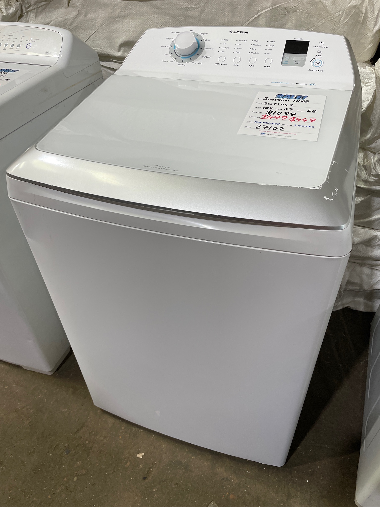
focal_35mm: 26
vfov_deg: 67.3
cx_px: 190
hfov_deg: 53.1
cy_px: 254
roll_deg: +4.3
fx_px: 381
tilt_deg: -41.6
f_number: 1.6
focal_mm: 4.2
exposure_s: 1/100
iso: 80
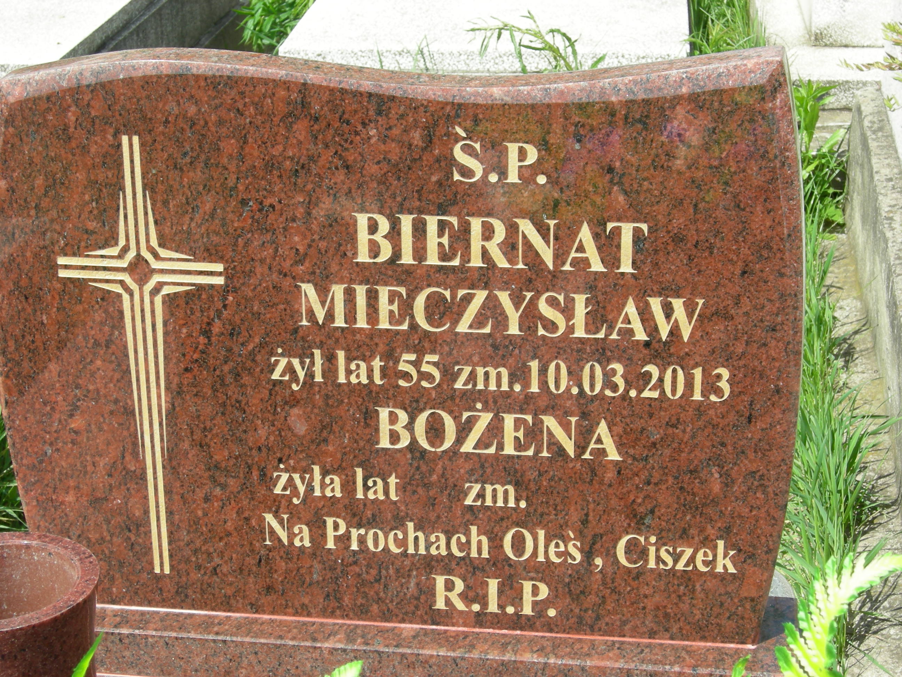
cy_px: 338
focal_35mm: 74
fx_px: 1928
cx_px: 451
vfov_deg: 19.9
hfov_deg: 26.3
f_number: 5.4
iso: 64
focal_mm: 15.5
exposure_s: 1/190
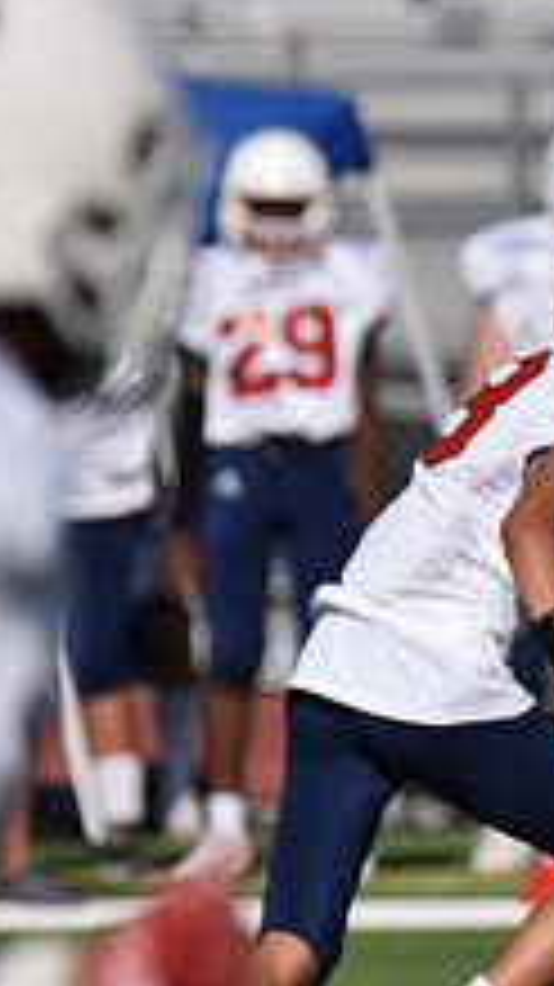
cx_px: 1063
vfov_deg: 2.1
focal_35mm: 1054
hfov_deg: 1.2
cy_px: 529
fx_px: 27557
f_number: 6
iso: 360
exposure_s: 1/4000
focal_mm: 380
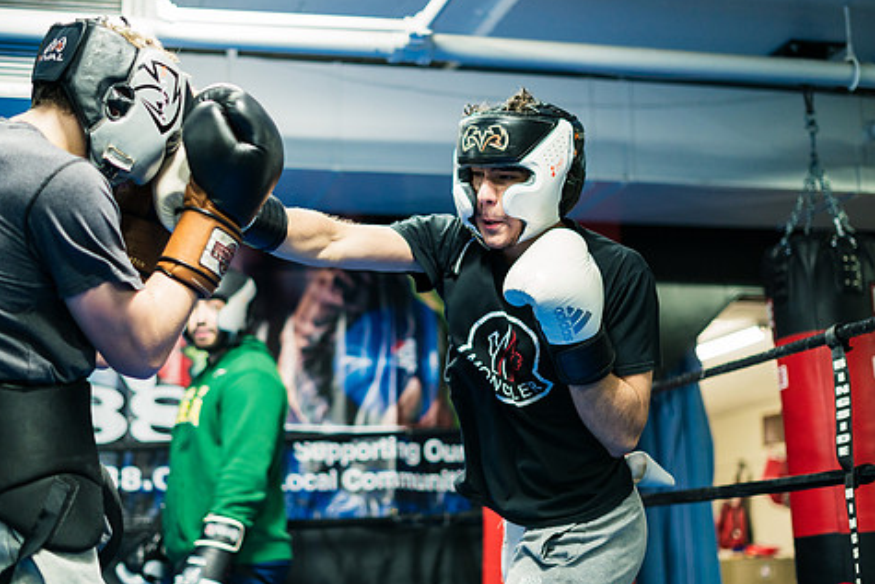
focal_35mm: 61
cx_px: 379
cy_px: 305
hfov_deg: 32.8
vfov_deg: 22.3
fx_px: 1483
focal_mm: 50
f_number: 1.8
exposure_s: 1/400
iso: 1250
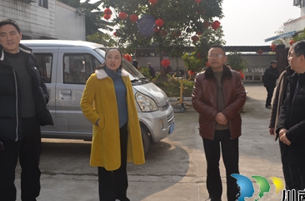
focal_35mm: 41
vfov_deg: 32.4
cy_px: 96
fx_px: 346
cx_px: 174
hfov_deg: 47.4
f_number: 9
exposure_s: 1/200
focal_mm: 20
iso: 100
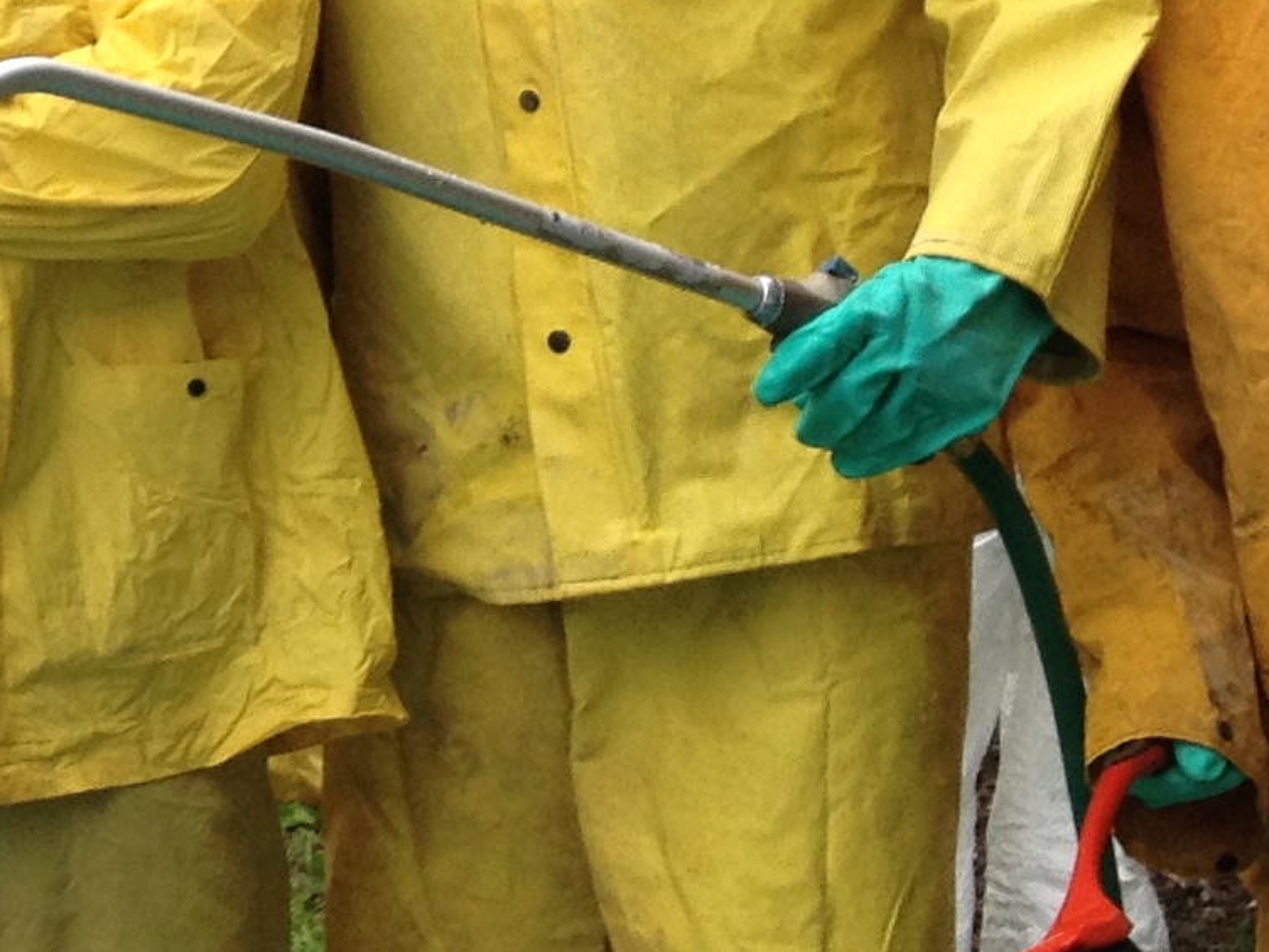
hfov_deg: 12.3
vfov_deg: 9.7
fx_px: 5572
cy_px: -86
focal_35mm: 152
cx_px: -692
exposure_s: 1/488
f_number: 2.4
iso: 50
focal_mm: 4.28
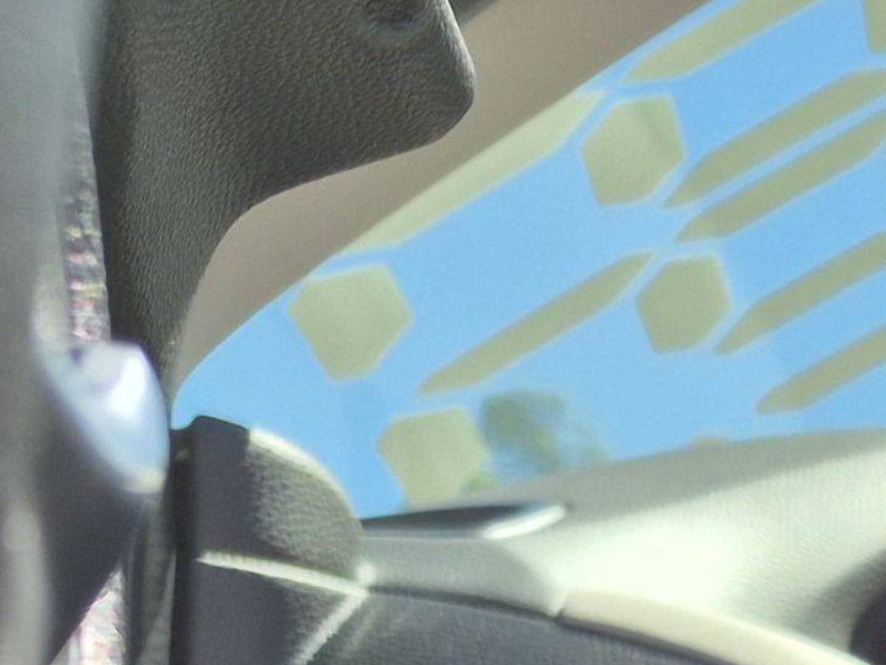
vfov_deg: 9.6
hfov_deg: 12.9
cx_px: 1908
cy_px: 1832
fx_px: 3276
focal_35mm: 128
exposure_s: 1/678
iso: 25
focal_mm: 5.4
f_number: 1.8
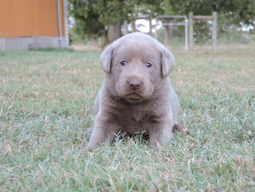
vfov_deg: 14.8
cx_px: 128
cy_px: 96
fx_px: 737
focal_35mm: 100
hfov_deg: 19.6
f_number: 4.1
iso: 800
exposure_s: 1/40
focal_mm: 17.8
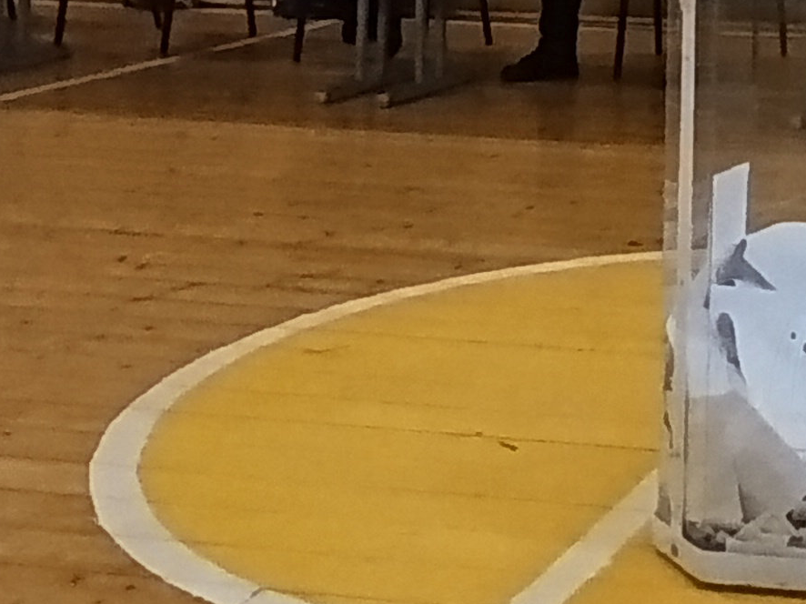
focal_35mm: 70
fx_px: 1629
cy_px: -274
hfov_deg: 23.9
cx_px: 1089
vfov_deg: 18.8
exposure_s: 1/33.3
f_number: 2.2
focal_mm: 1.65
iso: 1000
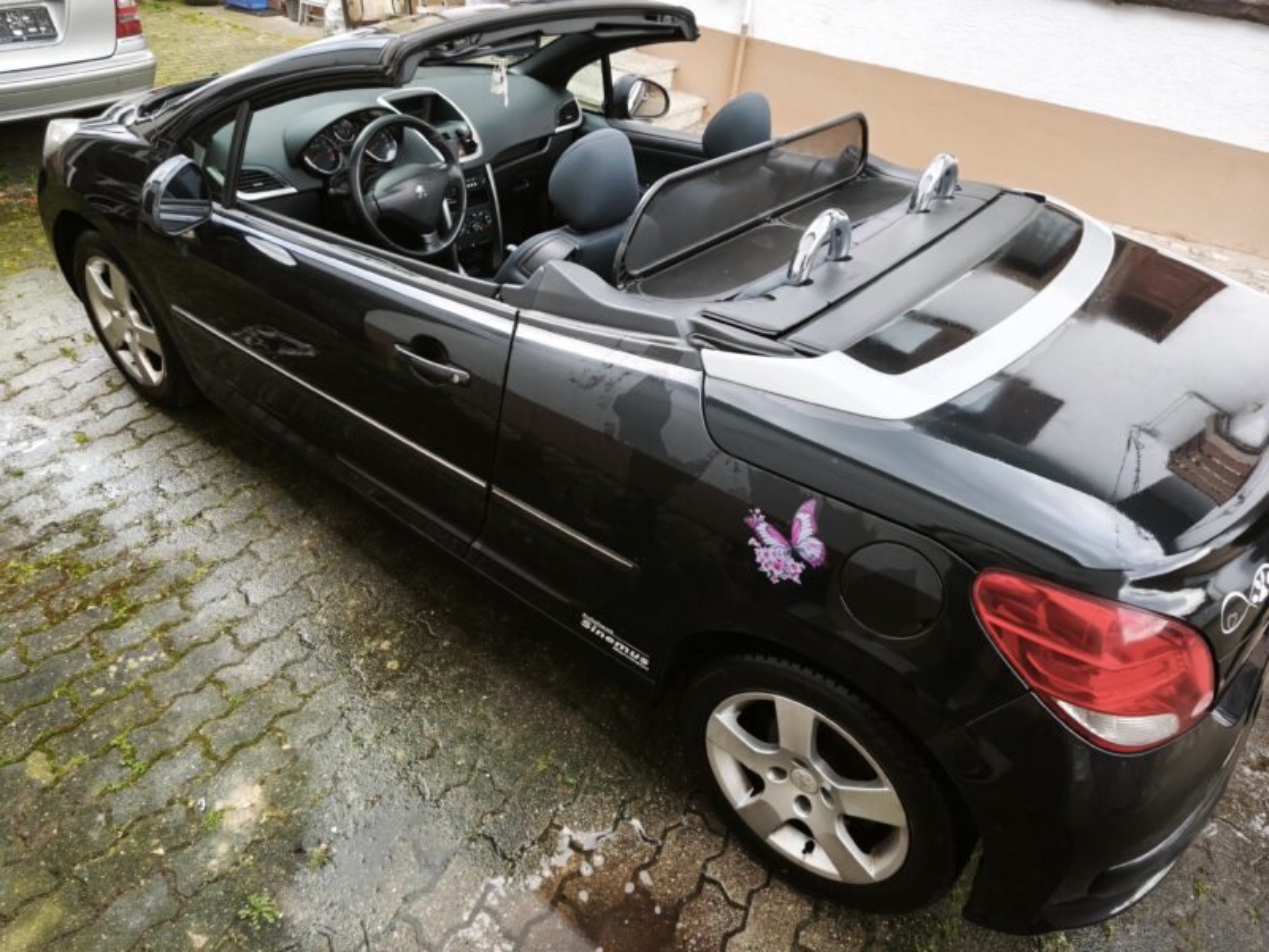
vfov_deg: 58.9
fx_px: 843
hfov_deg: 73.9
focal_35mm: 23
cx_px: 634
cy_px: 476
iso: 250
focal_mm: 5.35
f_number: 1.7
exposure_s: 1/100
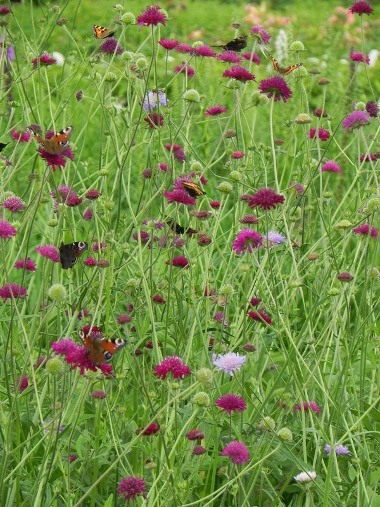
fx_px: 3615
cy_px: 254
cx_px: 190
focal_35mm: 247
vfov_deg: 8.0
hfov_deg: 6.0
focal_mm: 44
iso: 160
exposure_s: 1/320
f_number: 5
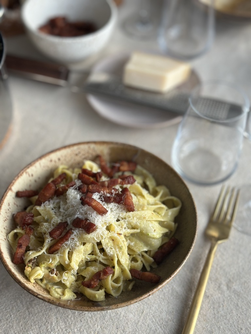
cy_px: 167
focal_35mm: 48
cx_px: 126
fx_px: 464
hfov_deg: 30.3
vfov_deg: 39.7
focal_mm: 6.86
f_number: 1.78
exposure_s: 1/373
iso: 80
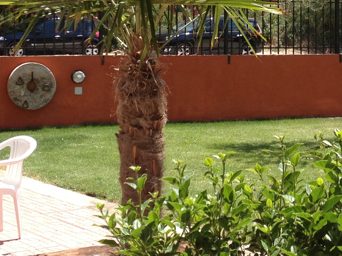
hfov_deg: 19.3
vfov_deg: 14.5
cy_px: 40
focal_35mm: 101
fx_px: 998
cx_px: 249
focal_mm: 4.28
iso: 64
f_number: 2.4
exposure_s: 1/767
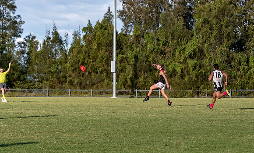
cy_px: 79
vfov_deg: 7.3
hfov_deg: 12.0
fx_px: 1203
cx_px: 167
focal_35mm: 176
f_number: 6.3
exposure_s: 1/3200
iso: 800
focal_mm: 86
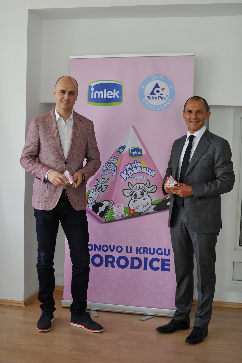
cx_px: 121
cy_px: 182
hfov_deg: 27.0
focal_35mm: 50
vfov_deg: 39.6
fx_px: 505
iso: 280
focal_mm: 50
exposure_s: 1/125
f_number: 2.5
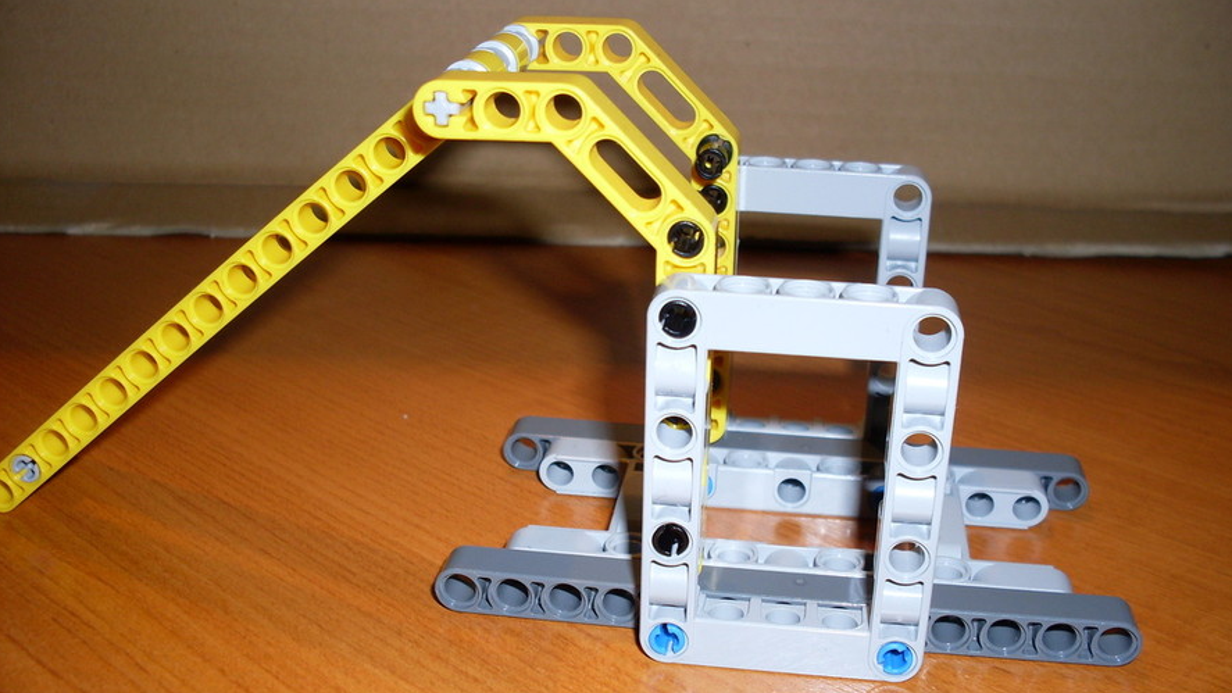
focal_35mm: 42
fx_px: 1372
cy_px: 410
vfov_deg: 28.3
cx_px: 621
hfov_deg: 48.4
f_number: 2.8
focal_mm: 6.3
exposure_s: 1/45
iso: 100
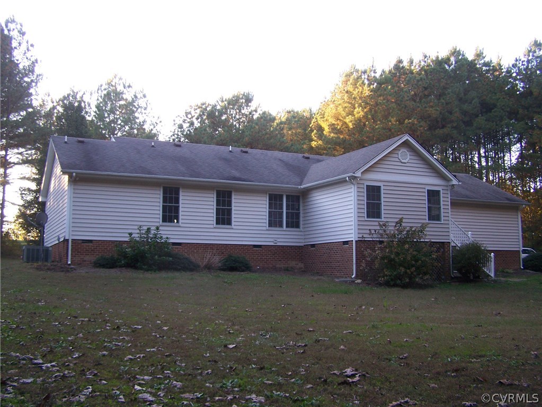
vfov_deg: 37.7
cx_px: 271
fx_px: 595
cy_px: 204
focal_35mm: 38
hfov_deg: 49.0
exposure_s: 1/60
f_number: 2.8
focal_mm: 6.3
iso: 80
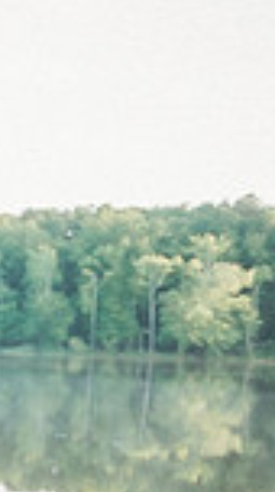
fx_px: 1250
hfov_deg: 9.4
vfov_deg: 21.8
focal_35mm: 96
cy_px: 439
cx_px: -589
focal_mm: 24
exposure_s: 1/200
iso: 200
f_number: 2.8
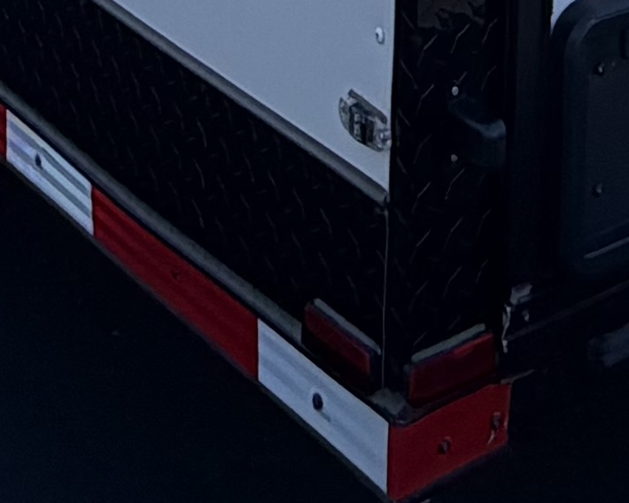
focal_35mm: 110
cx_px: 467
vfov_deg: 10.3
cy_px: -992
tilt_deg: +4.6
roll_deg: -3.5
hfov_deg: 17.4
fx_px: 2048
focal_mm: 2.22
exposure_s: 1/770
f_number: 2.2
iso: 25
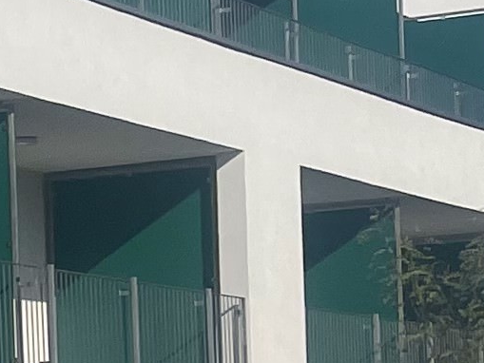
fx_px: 2769
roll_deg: +1.1
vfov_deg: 7.5
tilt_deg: +2.1
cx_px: -999
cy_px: 398
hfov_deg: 8.3
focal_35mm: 198
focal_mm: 5.1
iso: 32
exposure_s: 1/10989
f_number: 1.6
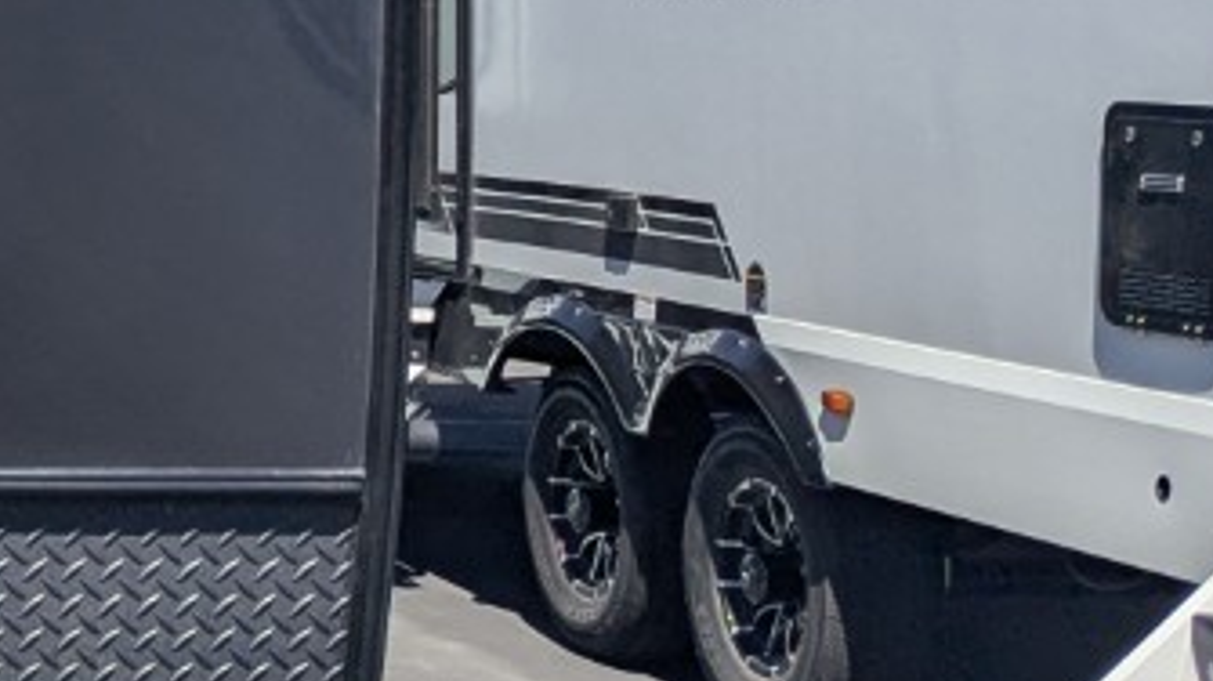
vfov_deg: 11.0
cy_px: 83
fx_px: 3504
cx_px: -1077
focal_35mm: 109
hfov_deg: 16.1
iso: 44
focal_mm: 6.81
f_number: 1.85
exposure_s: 1/2762
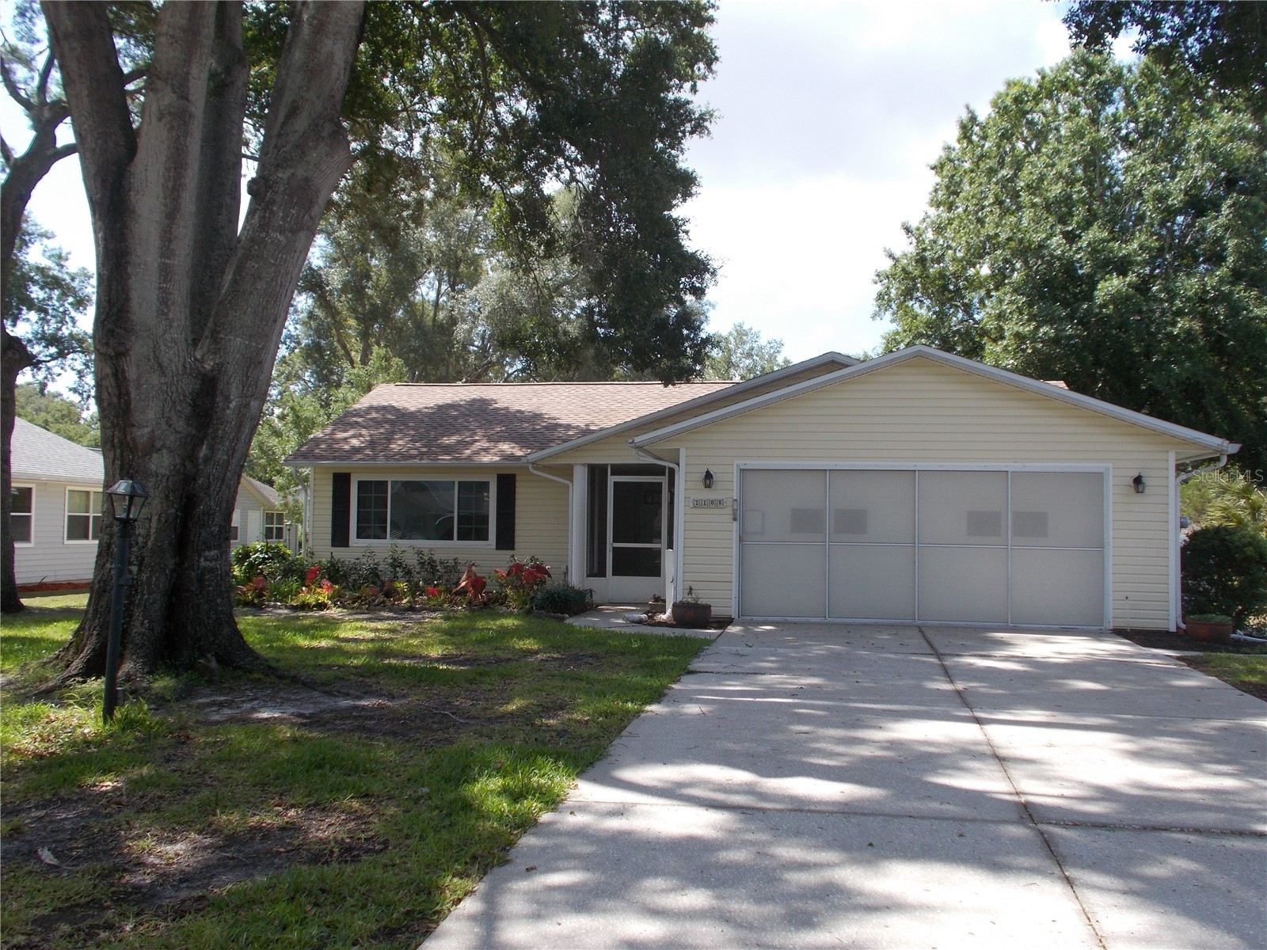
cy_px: 475
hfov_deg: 54.0
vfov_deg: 41.8
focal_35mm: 34
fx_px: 1244
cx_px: 634
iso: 80
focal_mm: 6
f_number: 3.6
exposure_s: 1/320
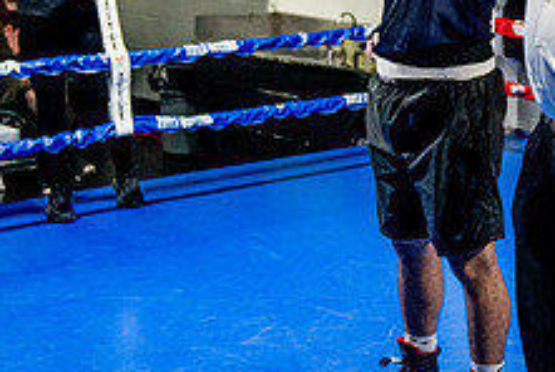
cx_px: 665
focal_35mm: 97
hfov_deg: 19.7
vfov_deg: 14.1
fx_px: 1497
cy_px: 74
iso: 5000
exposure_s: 1/800
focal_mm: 25
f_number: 2.8
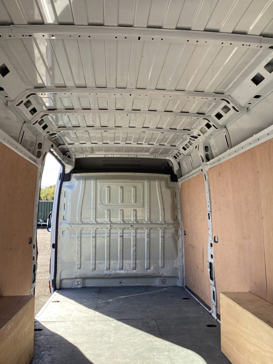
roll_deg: -0.1
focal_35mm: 31
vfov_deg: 58.3
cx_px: 136
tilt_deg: +6.1
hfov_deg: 45.5
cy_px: 182
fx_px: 326
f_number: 2.4
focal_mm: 3.3
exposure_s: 1/126
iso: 25
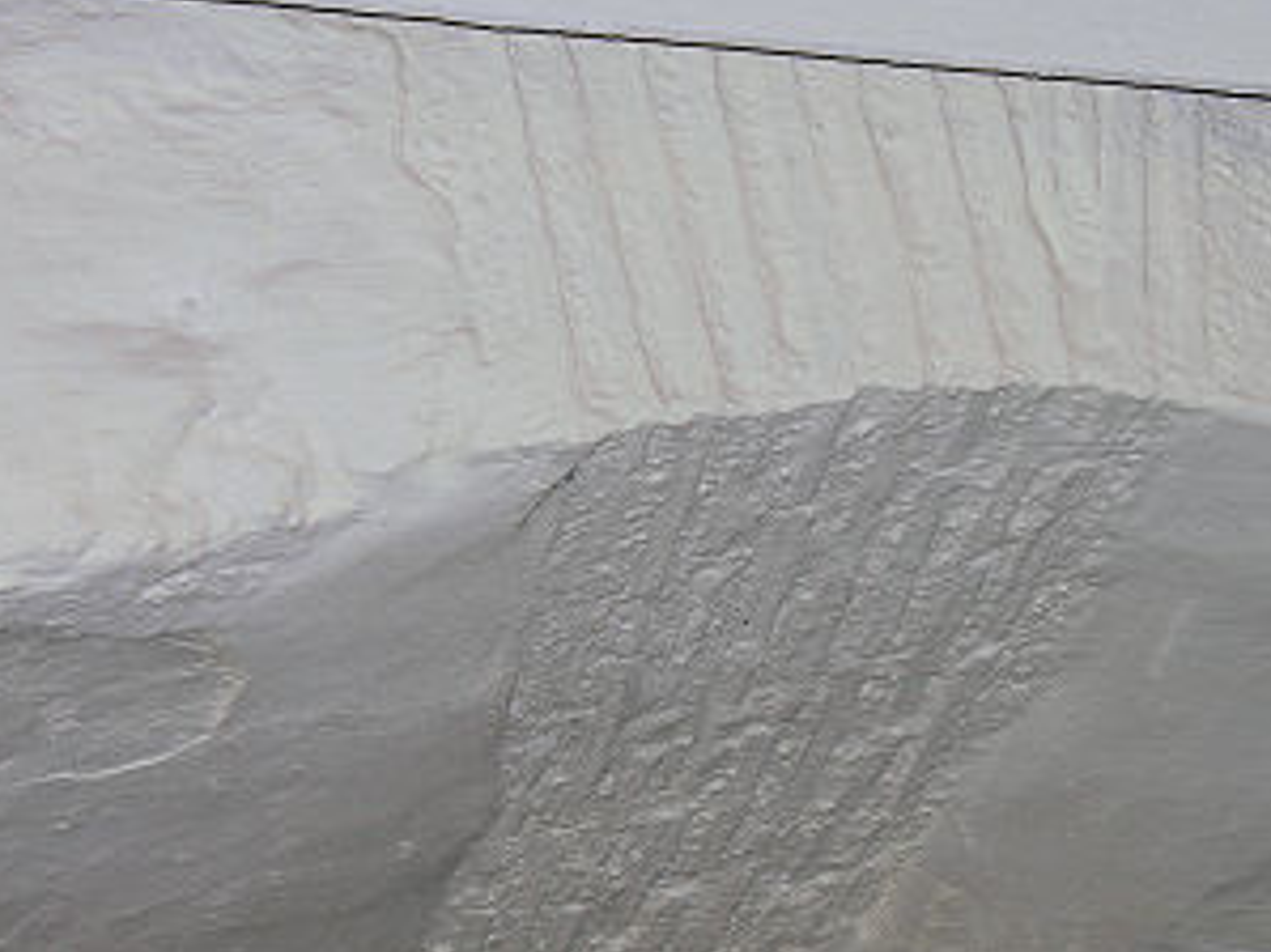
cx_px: 786
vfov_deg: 8.4
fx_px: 6496
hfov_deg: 11.2
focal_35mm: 177
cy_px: 618
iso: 50
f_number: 3.7
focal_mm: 29.3
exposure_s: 1/60.1
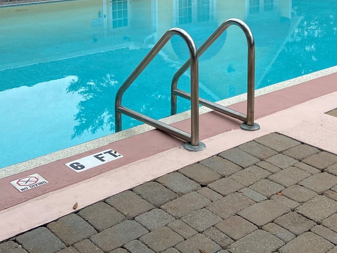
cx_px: 205
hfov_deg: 35.4
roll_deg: +1.1
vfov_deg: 25.7
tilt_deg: -4.9
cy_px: -1
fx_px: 526
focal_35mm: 54
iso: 32
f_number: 1.8
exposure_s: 1/1727
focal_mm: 4.25
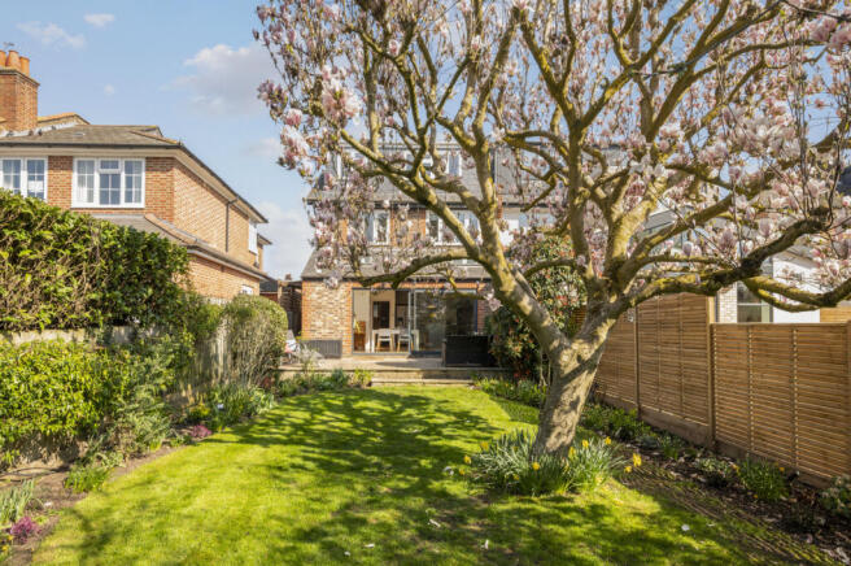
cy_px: 283
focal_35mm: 14
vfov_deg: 81.1
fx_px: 331
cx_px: 426
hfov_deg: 104.3
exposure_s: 1/160
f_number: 8
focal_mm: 14
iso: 200
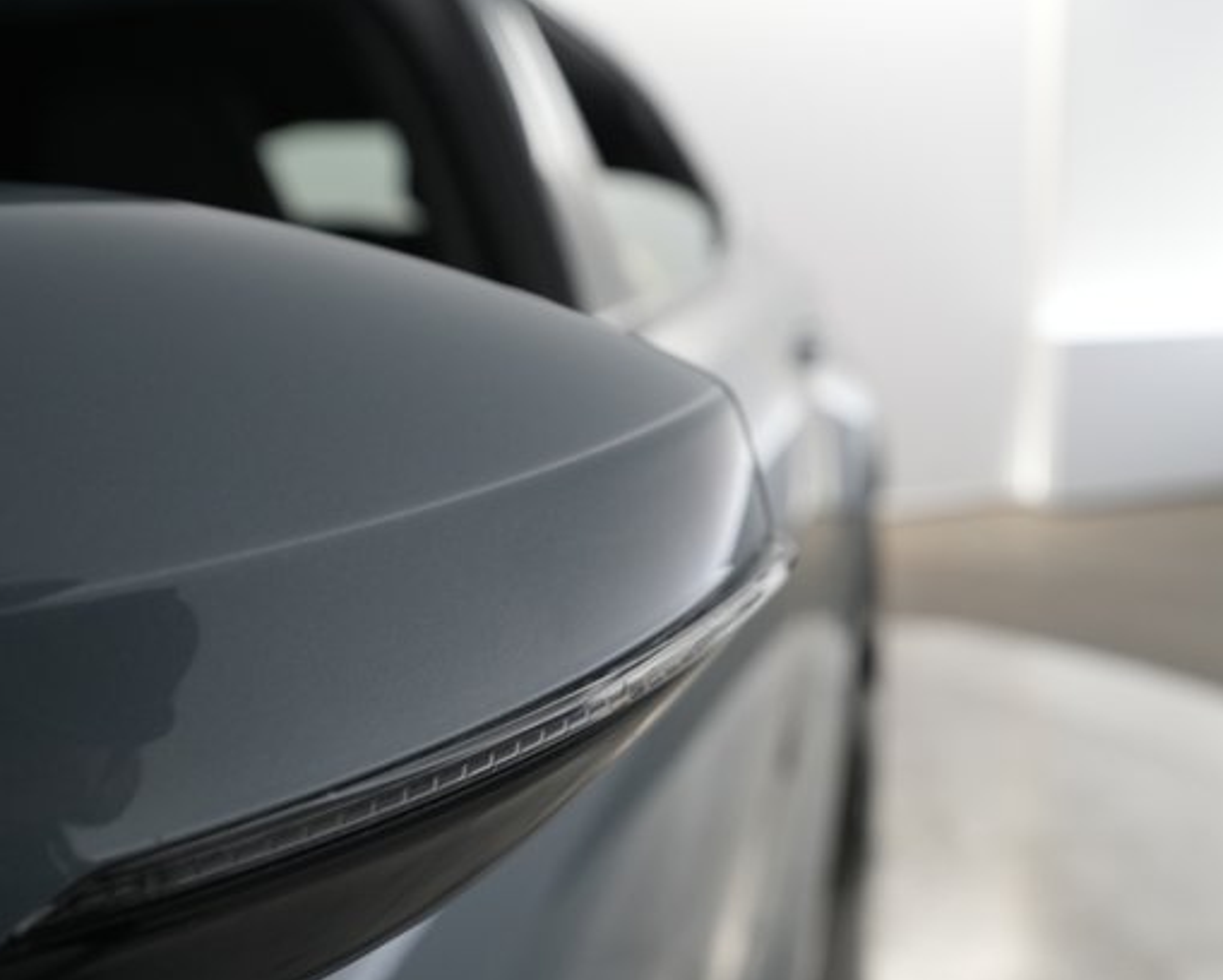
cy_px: 502
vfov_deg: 44.6
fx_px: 1195
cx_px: 730
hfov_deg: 53.8
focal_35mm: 33
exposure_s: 1/100
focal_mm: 28
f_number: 4.5
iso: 1250
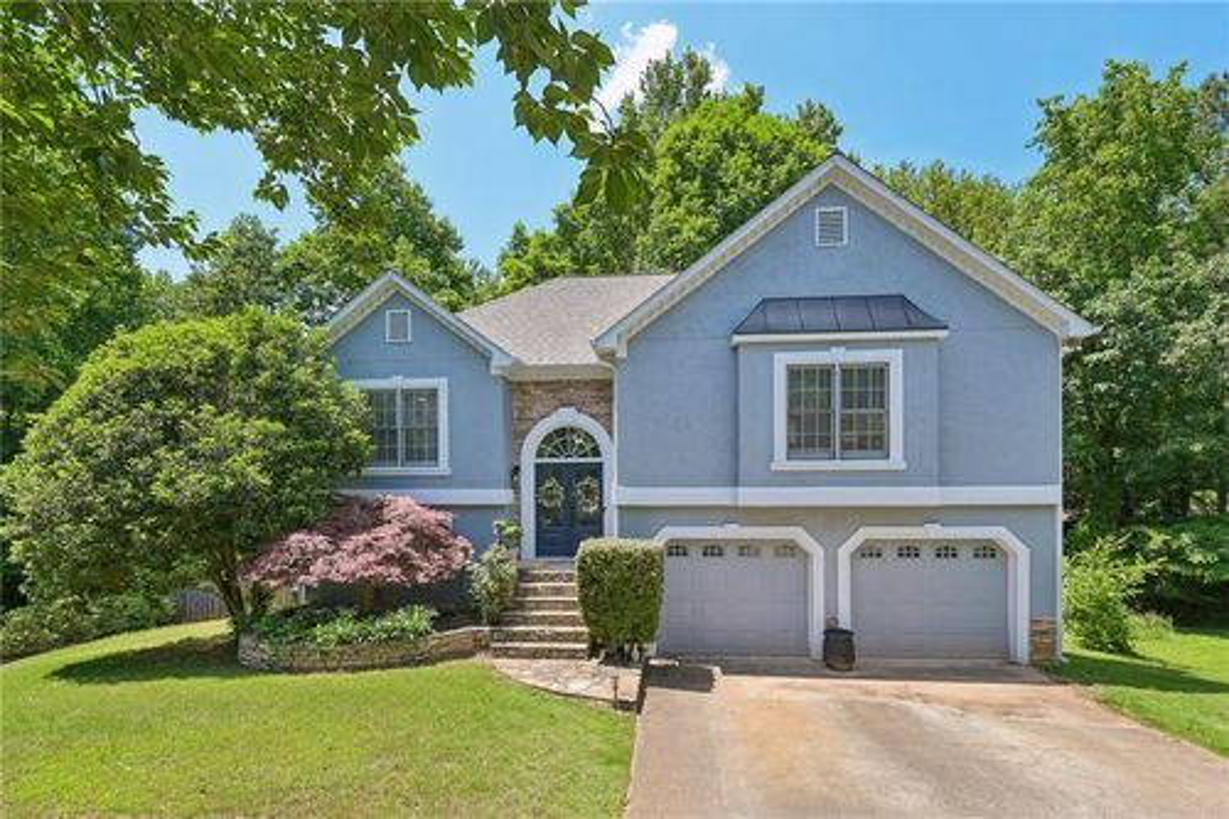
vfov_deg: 73.7
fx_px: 546
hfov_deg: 96.8
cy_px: 410
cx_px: 614
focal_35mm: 16
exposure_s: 1/250
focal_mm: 16
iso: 200
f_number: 8
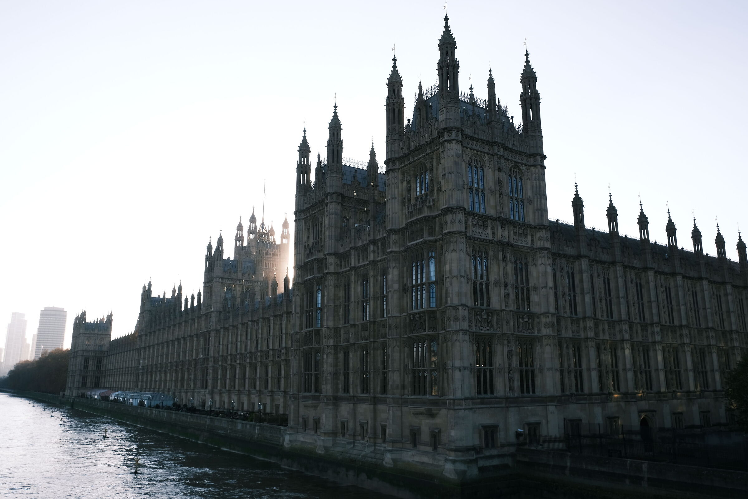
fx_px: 561
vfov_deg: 47.9
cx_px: 374
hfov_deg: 67.4
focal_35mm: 27
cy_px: 250
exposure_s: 1/80
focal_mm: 18
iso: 160
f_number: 9
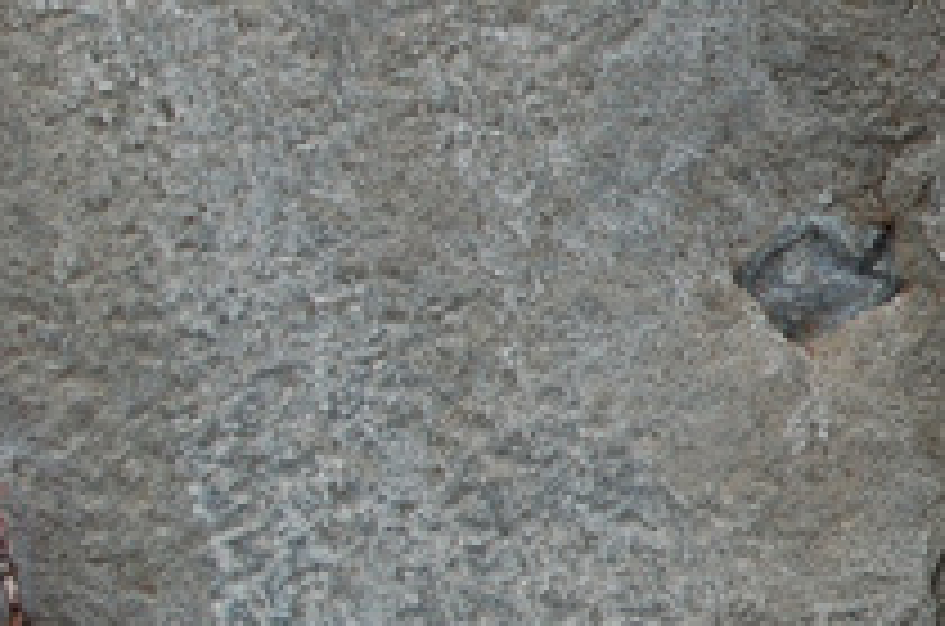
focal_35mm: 315
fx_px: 8248
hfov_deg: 6.4
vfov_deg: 4.3
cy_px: 405
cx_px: 1611
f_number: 7.1
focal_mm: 55
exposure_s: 1/200
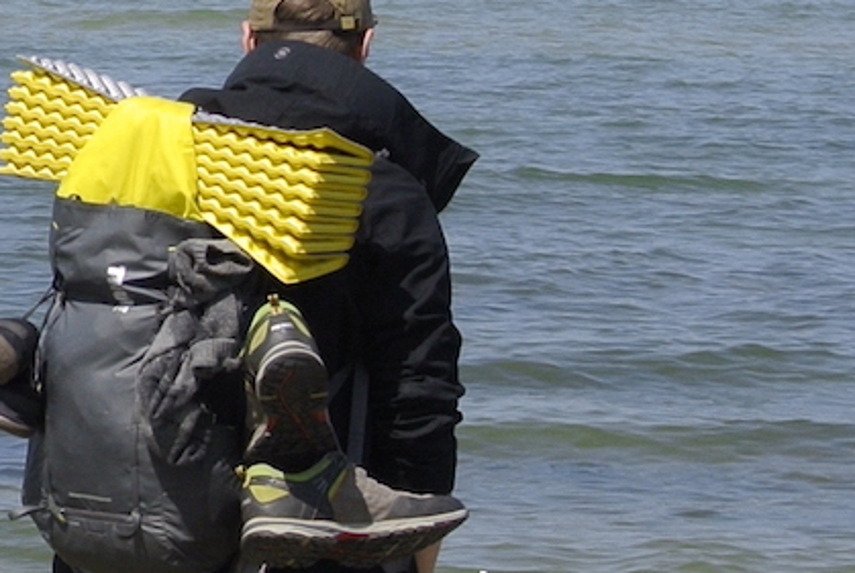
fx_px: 5710
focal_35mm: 240
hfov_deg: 8.3
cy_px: 534
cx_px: -553
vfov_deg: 5.7
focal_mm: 19.6
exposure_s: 1/640
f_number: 5.6
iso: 110
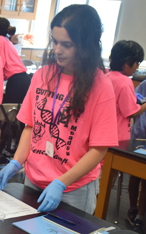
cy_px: 117
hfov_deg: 18.1
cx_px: -17
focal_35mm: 69
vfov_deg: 29.8
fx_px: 440
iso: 900
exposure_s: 1/60
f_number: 4
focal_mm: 30
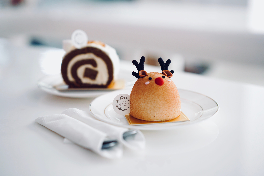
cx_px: 132
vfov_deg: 24.6
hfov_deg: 36.2
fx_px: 403
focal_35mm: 55
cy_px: 88
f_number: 2.5
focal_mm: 55
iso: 125
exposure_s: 1/60
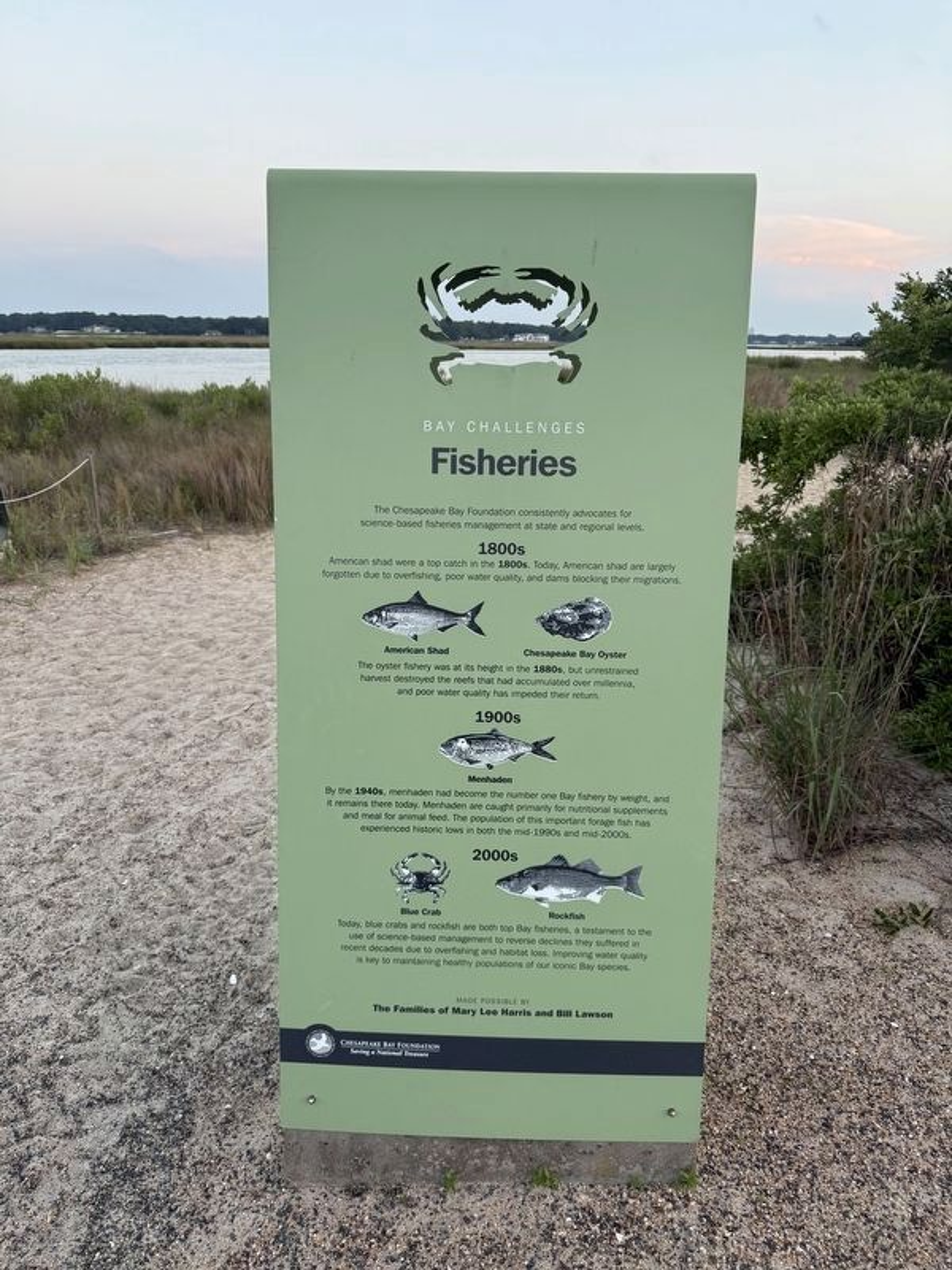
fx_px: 880
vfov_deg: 71.6
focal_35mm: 24
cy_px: 635
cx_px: 476
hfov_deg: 56.8
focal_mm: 6.76
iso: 125
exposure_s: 1/121
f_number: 1.78
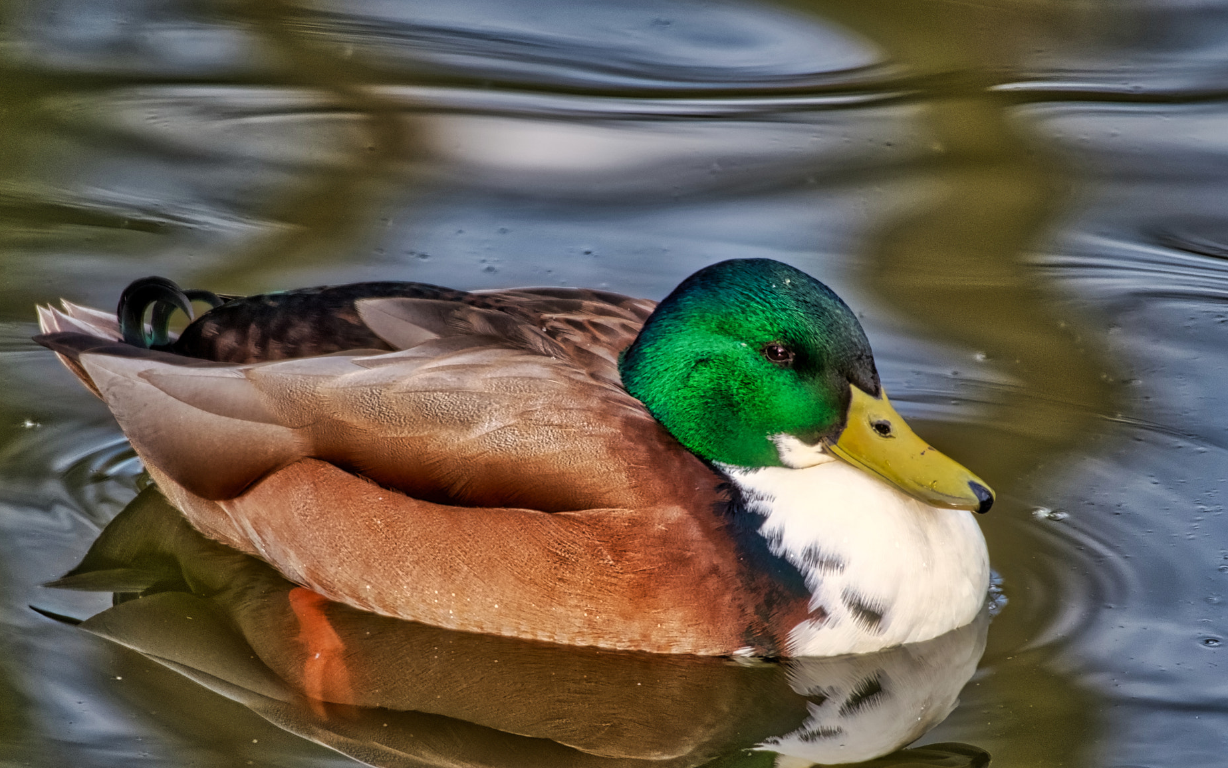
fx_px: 26102
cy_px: 434
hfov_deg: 2.7
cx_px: 642
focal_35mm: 780
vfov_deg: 1.7
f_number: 6.3
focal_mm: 460
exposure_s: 1/125
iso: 250
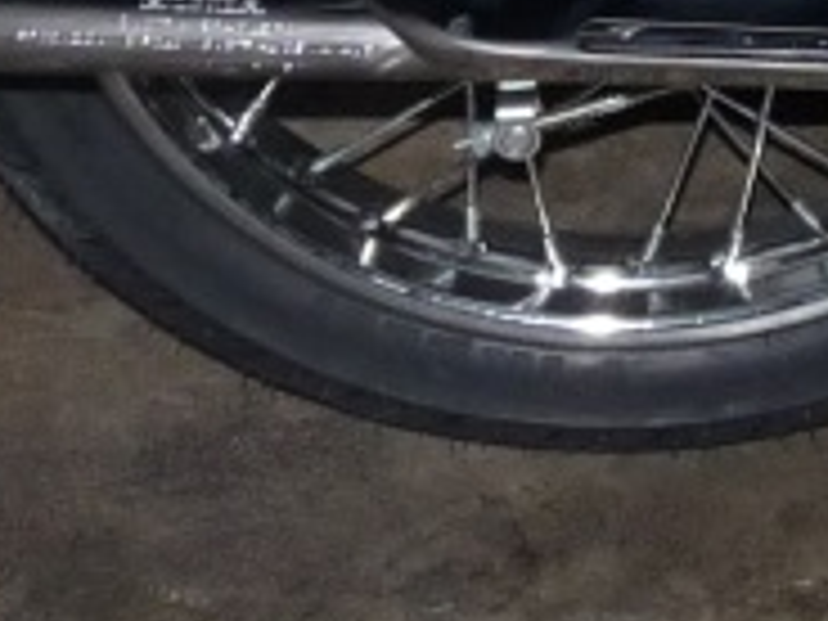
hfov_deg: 9.6
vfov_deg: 7.4
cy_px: -900
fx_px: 4497
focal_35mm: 188
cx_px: 1804
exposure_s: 1/125
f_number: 2.8
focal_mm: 4.8
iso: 160
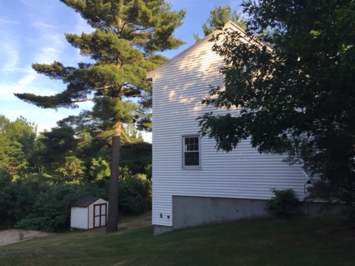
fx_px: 297
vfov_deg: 48.2
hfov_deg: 61.7
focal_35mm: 29
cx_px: 178
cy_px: 133
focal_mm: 4.15
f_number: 2.2
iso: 32
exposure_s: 1/476
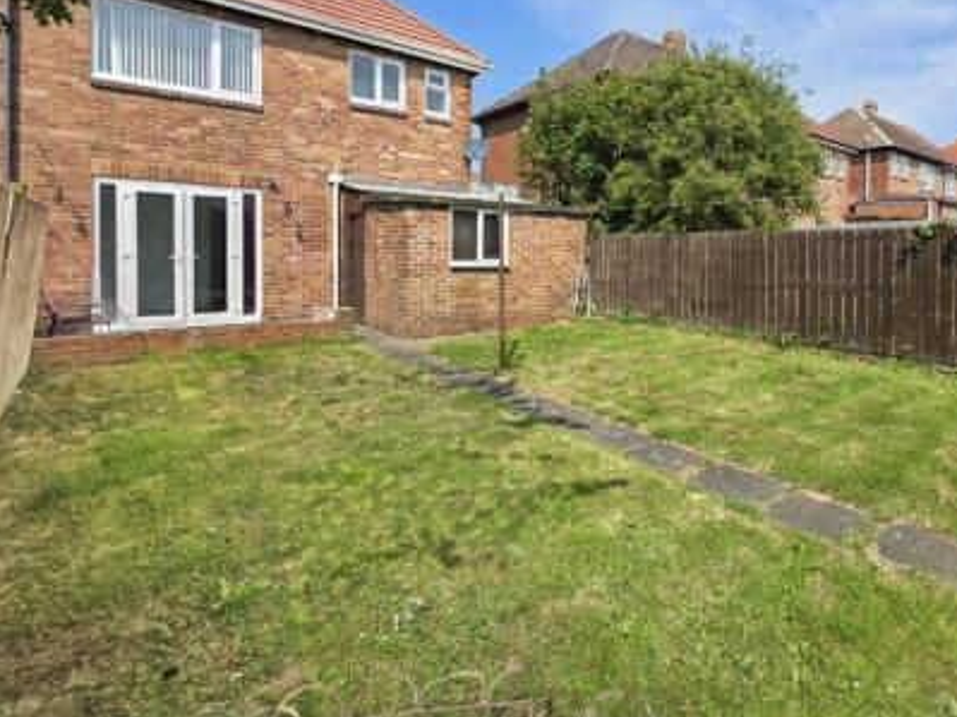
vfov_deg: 67.5
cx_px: 656
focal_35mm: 19
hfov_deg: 81.1
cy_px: 265
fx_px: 525
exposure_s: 1/1429
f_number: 1.9
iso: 40
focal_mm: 2.2
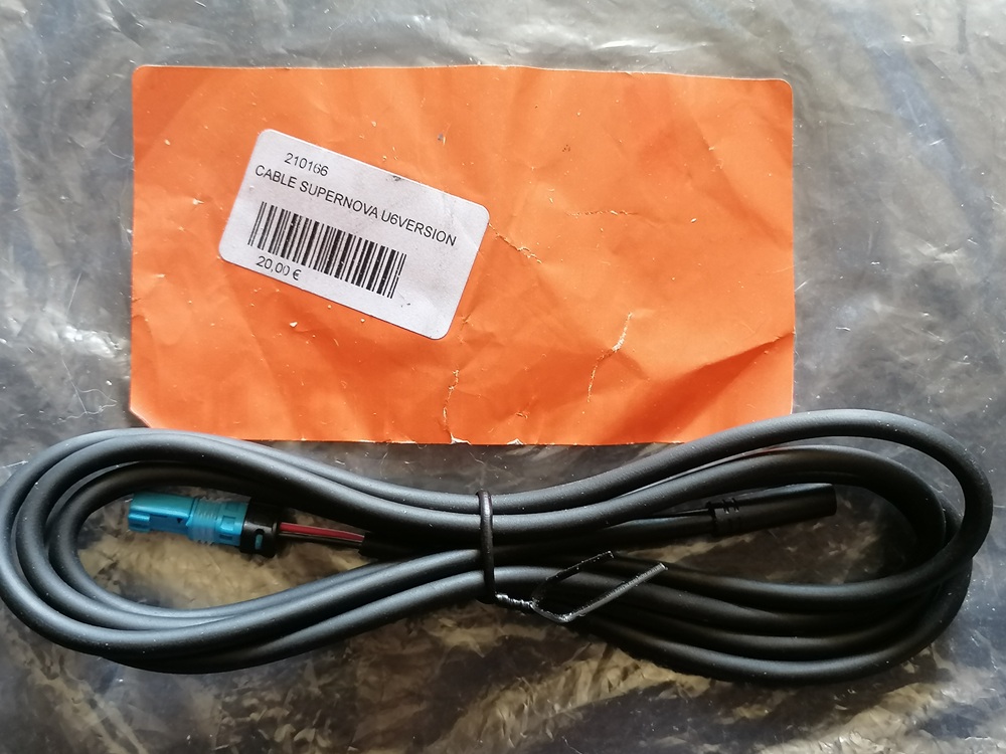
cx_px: 503
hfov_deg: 39.7
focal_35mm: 48
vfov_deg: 30.3
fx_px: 1395
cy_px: 377
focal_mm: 4.75
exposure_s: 1/30
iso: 160
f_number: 1.8
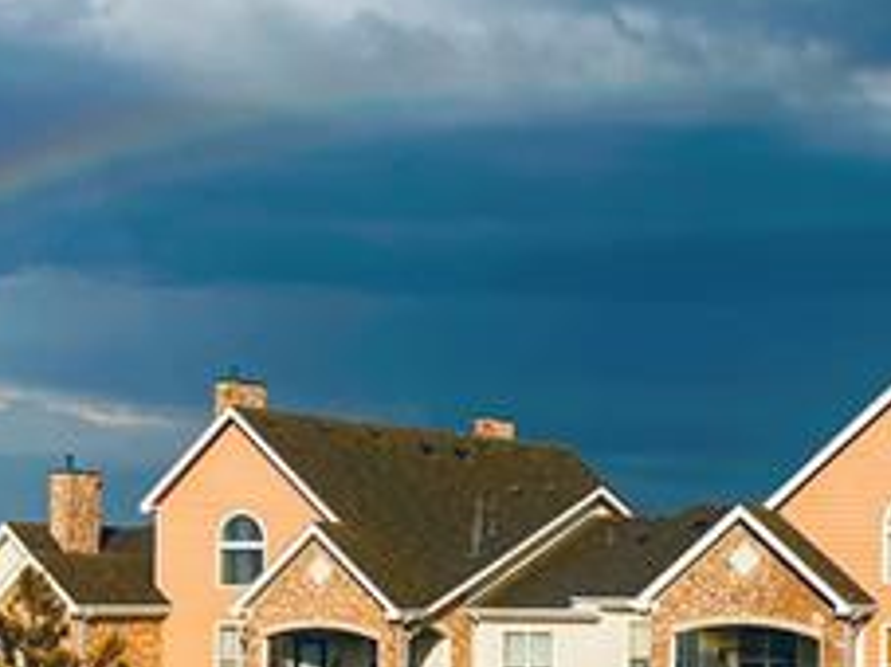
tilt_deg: +0.9
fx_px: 2032
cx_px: 581
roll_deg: -1.1
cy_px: 585
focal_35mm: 79
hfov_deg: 24.6
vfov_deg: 18.4
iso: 32
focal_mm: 3.99
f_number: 1.8
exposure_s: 1/3472
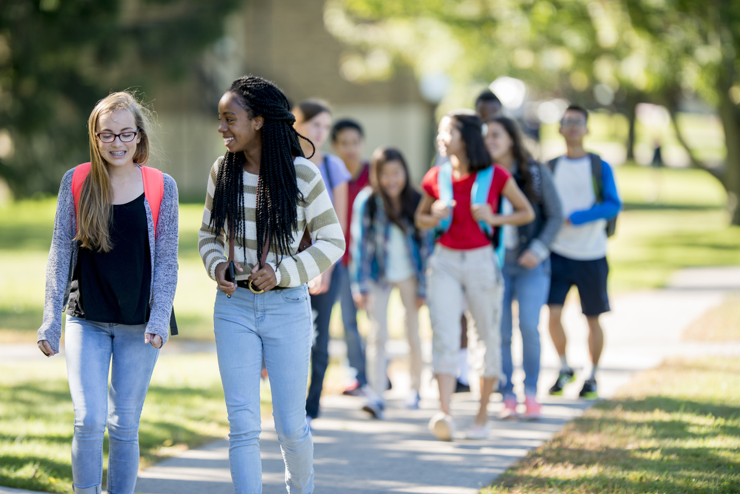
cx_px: 370
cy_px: 247
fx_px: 4112
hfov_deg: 10.3
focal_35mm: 200
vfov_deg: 6.9
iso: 100
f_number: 2
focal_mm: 200
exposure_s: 1/320
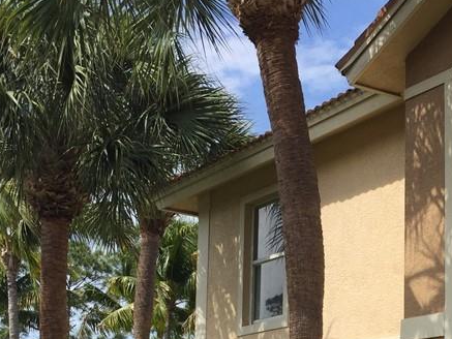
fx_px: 888
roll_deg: -1.0
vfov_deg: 20.8
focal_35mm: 68
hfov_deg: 27.8
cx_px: 381
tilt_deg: +6.3
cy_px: 351
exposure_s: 1/2083
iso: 32
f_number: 2.2
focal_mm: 4.15
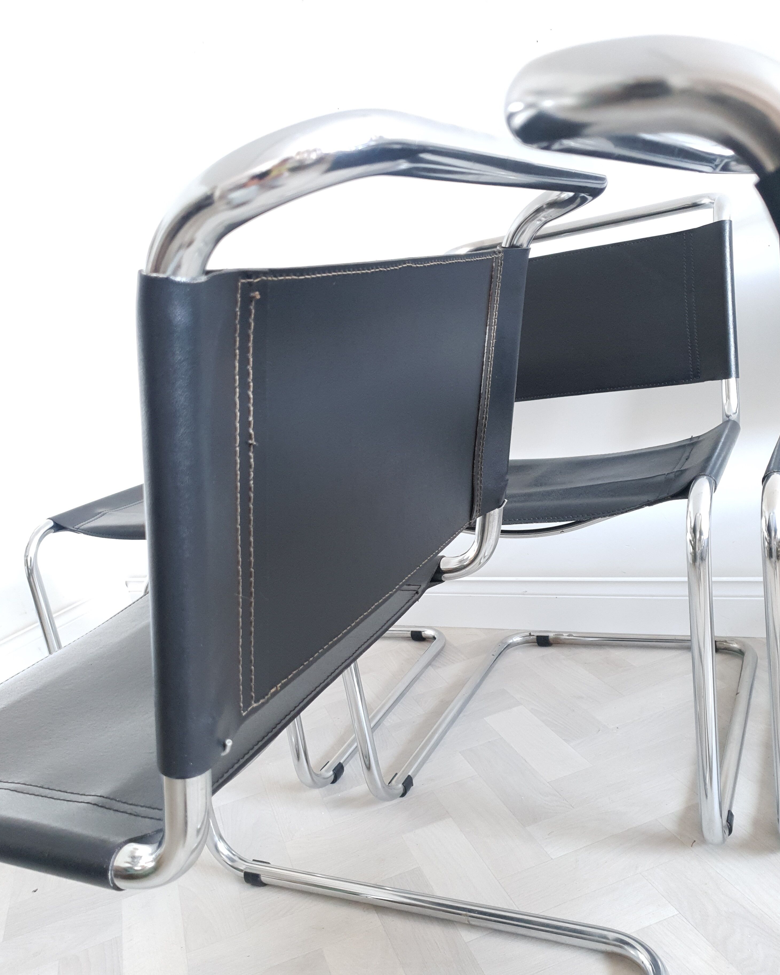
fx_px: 808
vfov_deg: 62.1
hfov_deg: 51.5
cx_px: 391
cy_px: 524
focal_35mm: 28
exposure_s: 1/80
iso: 200
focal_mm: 4.3
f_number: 1.5
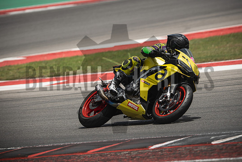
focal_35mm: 321
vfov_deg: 4.3
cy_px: 79
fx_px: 2159
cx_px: 120
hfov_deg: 6.4
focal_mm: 200
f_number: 3.2
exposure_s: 1/2000
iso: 125
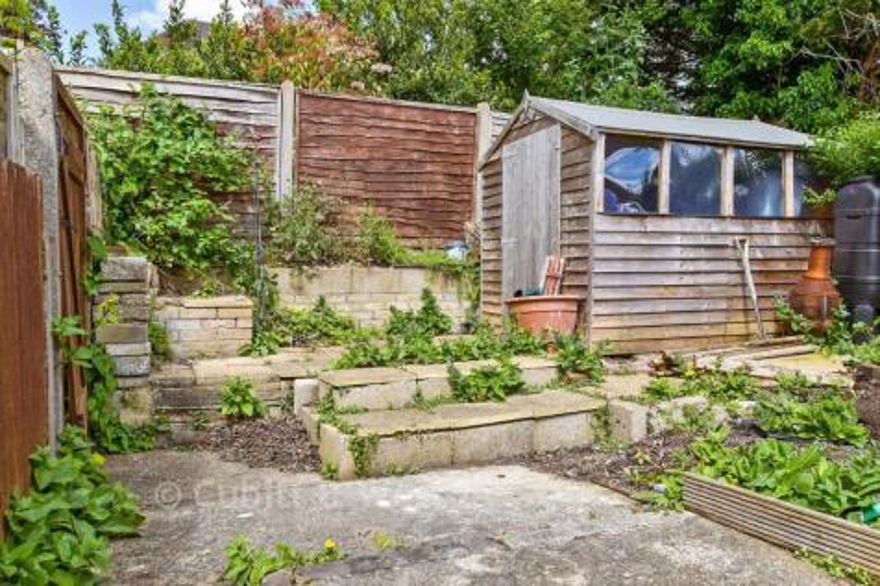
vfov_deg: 47.9
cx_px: 440
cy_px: 293
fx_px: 660
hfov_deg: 67.4
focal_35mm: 27
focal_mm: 18
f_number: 8
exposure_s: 1/400
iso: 200
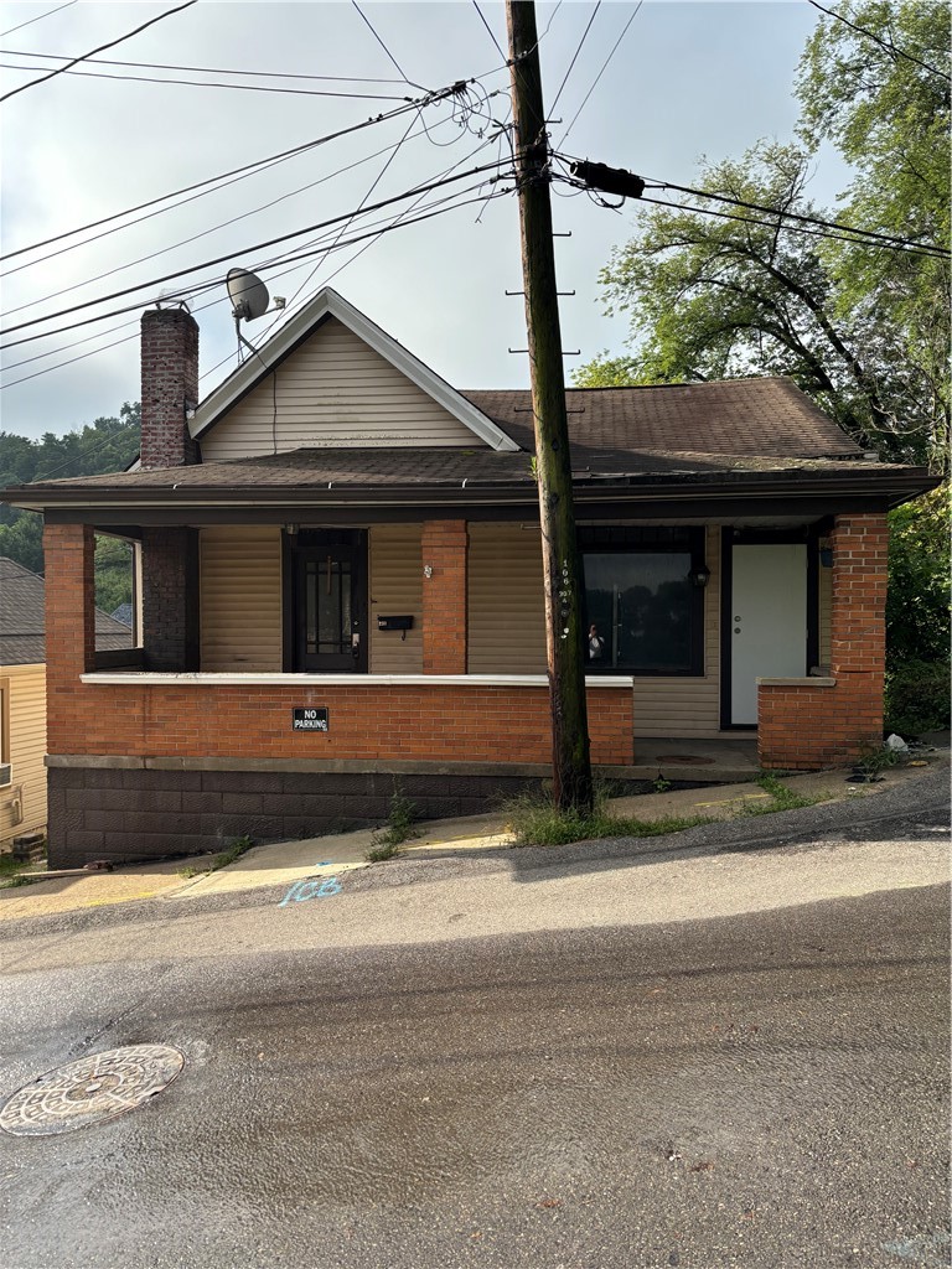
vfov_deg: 67.3
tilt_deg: -1.3
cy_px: 634
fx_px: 953
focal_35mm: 26
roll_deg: -1.1
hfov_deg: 53.1
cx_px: 476
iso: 50
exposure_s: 1/2710
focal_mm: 5.96
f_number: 1.6
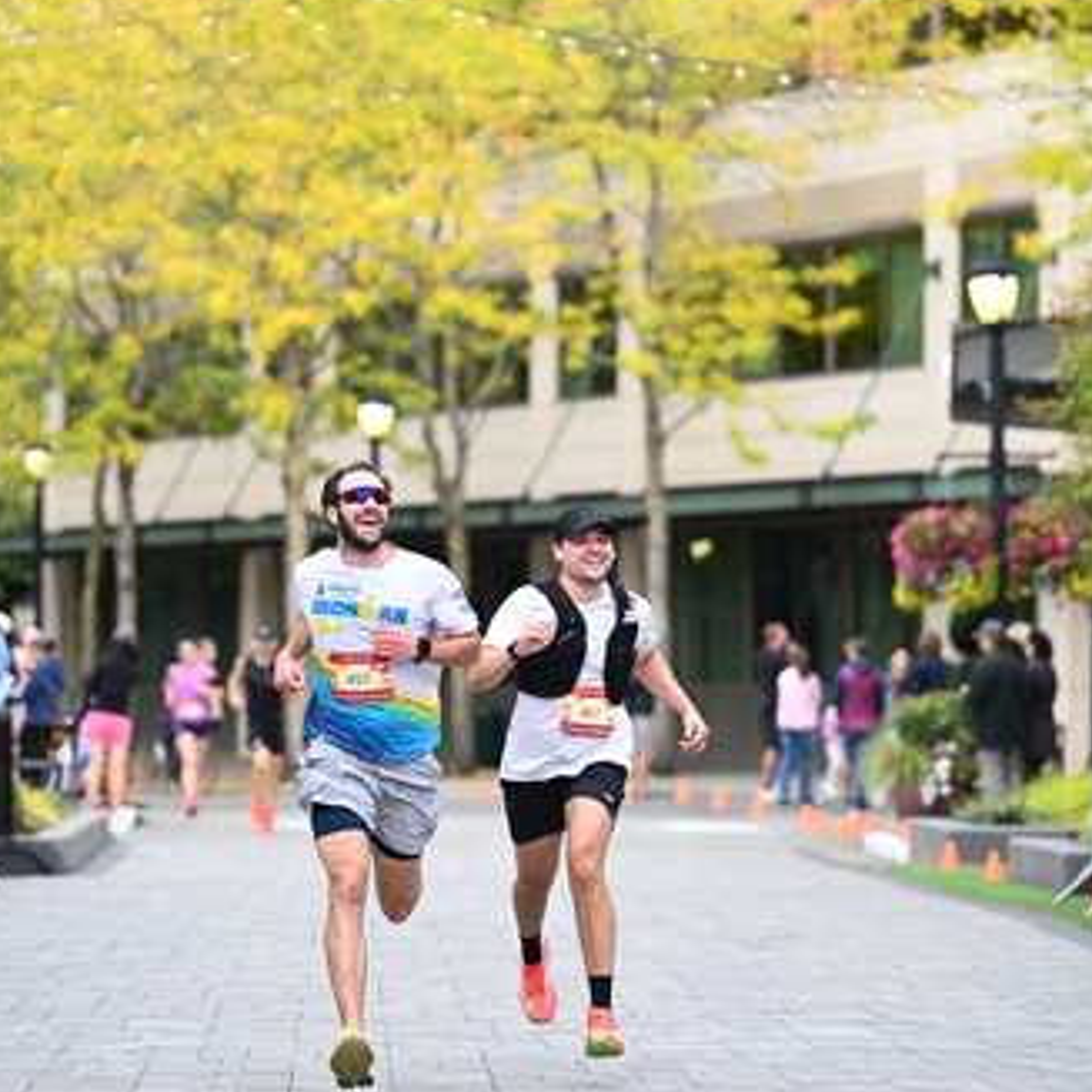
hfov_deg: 9.4
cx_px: 489
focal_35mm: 186
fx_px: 6638
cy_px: 494
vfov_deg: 9.4
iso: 1000
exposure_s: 1/2000
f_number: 2.8
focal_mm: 130
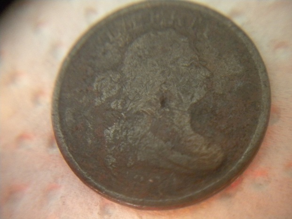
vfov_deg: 40.7
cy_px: 110
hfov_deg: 52.6
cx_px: 146
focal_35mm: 35
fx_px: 295
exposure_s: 1/12.3
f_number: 3.1
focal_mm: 6.3
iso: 400
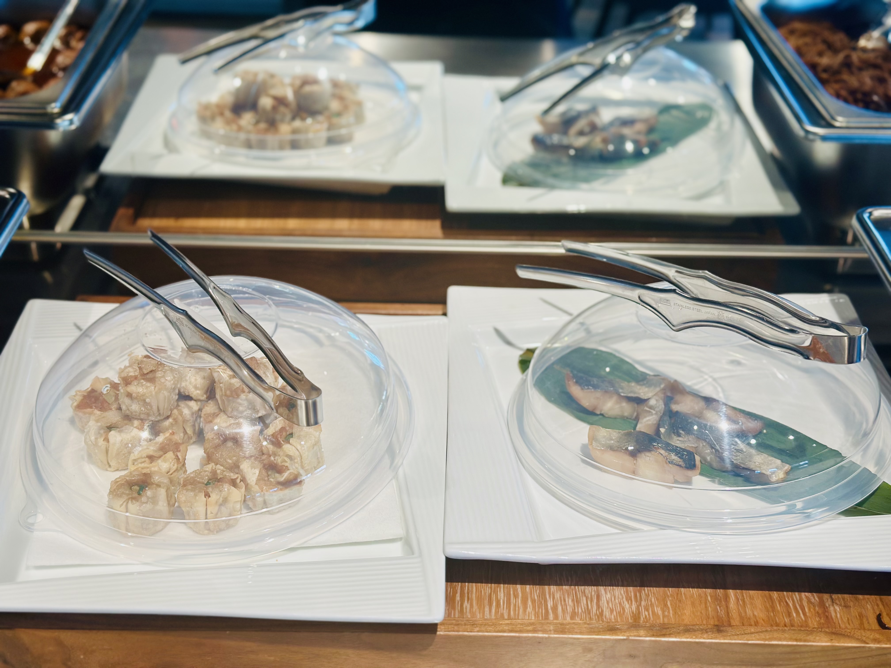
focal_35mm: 48
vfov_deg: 30.3
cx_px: 446
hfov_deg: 39.7
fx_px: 1235
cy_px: 334
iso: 64
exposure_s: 1/142
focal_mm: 6.86
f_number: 1.78
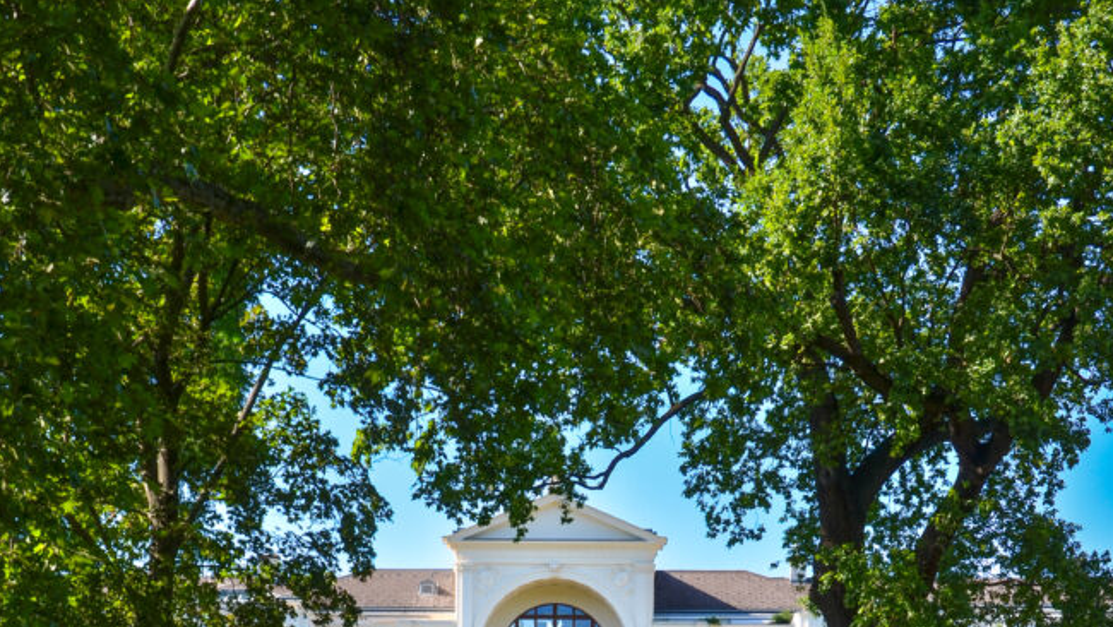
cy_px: 819
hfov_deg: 26.8
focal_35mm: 79
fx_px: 2332
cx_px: 548
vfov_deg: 14.6
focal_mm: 32
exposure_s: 1/200
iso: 125
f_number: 7.1
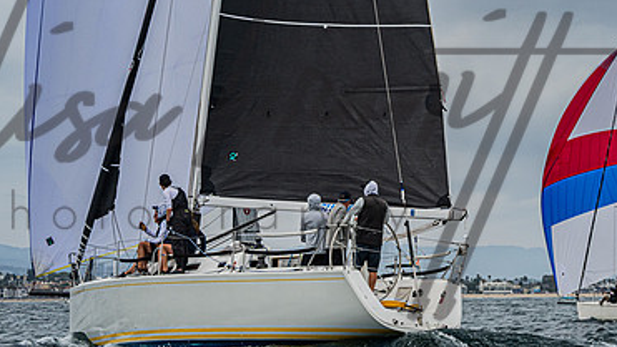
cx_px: 438
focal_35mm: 89
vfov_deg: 13.6
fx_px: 1457
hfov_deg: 23.7
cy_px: 134
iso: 400
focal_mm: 44
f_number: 8
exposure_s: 1/2500
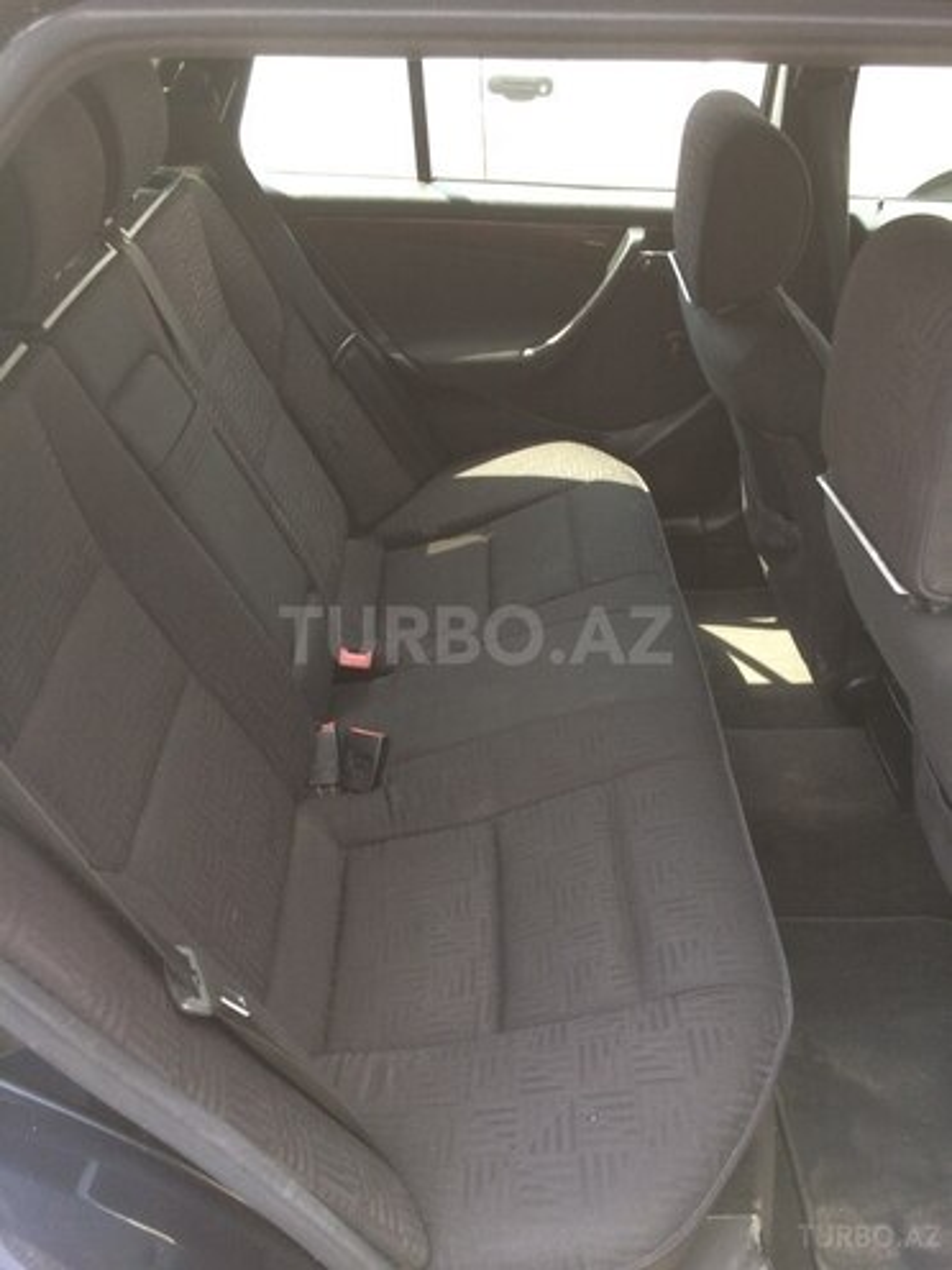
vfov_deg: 61.7
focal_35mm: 29
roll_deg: +0.7
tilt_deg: -37.6
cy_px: 635
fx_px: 1063
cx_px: 476
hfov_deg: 48.2
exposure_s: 1/100
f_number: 2.2
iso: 50
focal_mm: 4.15
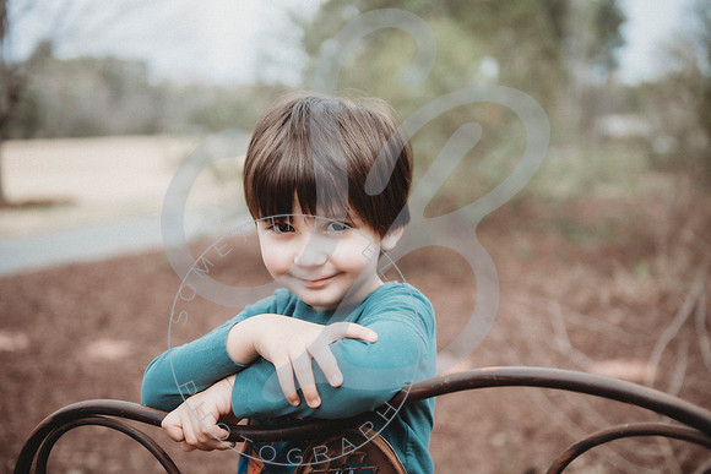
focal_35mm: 50
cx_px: 356
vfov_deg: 27.0
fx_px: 988
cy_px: 237
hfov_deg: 39.6
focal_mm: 50
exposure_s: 1/500
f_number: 2.8
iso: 100
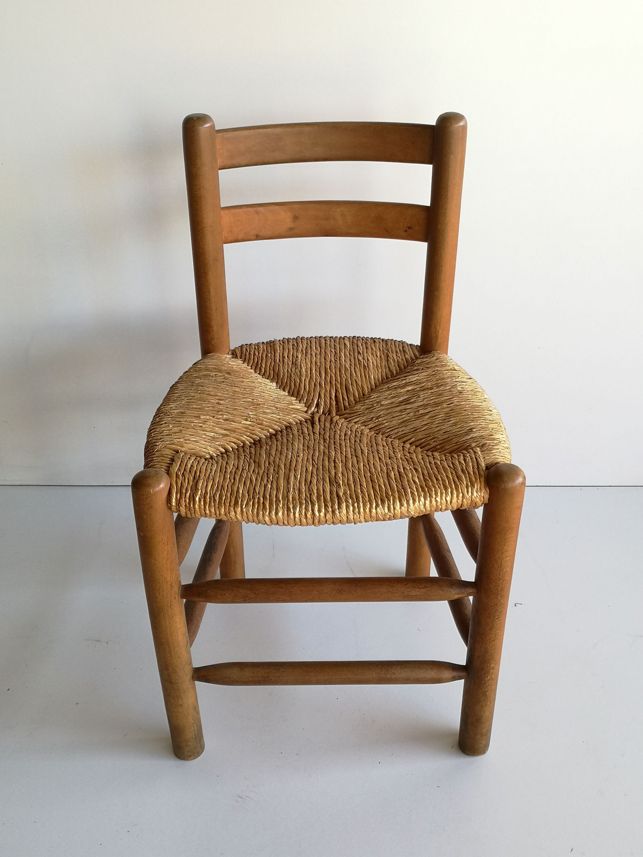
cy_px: 428
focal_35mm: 32
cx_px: 322
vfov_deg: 56.8
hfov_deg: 44.2
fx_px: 793
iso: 100
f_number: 1.8
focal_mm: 3.95
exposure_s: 1/100
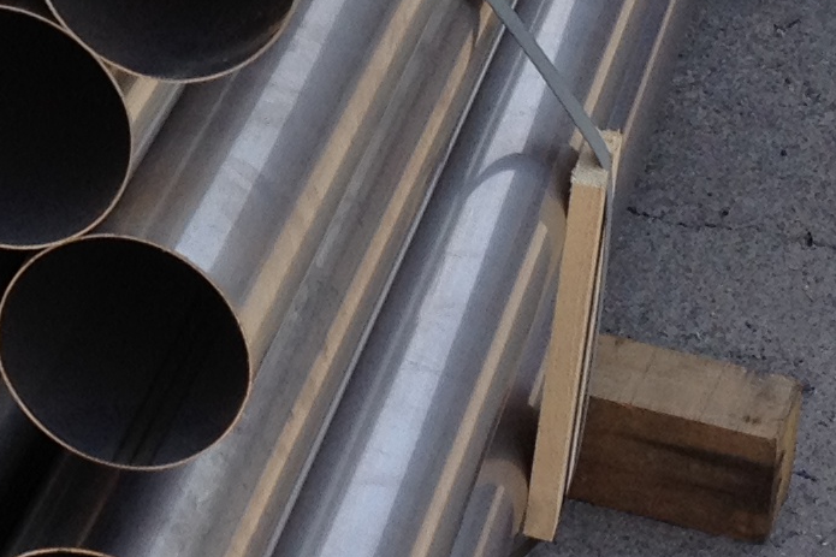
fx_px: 3970
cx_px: -66
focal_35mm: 171
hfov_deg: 11.8
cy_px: -64
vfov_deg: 8.0
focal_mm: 4.28
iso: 64
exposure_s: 1/525
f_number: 2.4
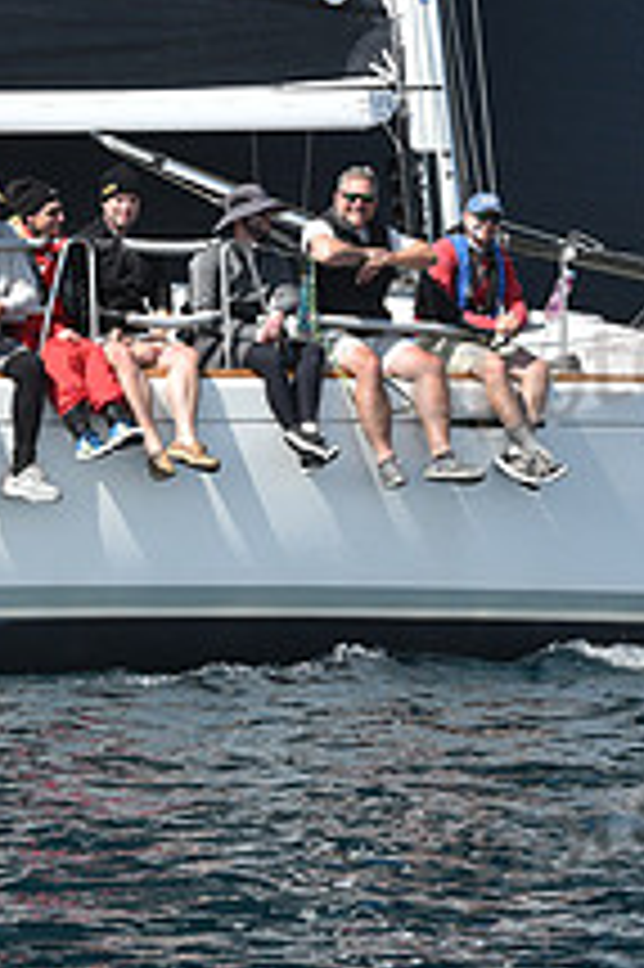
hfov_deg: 7.2
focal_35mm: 189
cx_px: 171
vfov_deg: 10.8
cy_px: 169
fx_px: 5079
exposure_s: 1/800
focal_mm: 70
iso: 250
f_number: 8
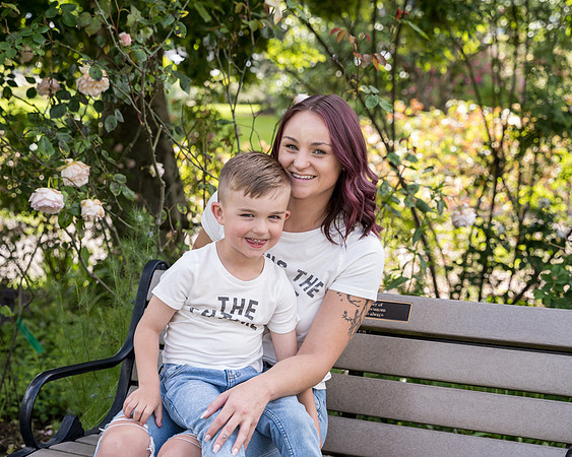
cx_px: 274
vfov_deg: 22.1
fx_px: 1171
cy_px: 223
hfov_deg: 27.4
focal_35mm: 69
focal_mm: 59
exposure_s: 1/400
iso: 320
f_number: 4
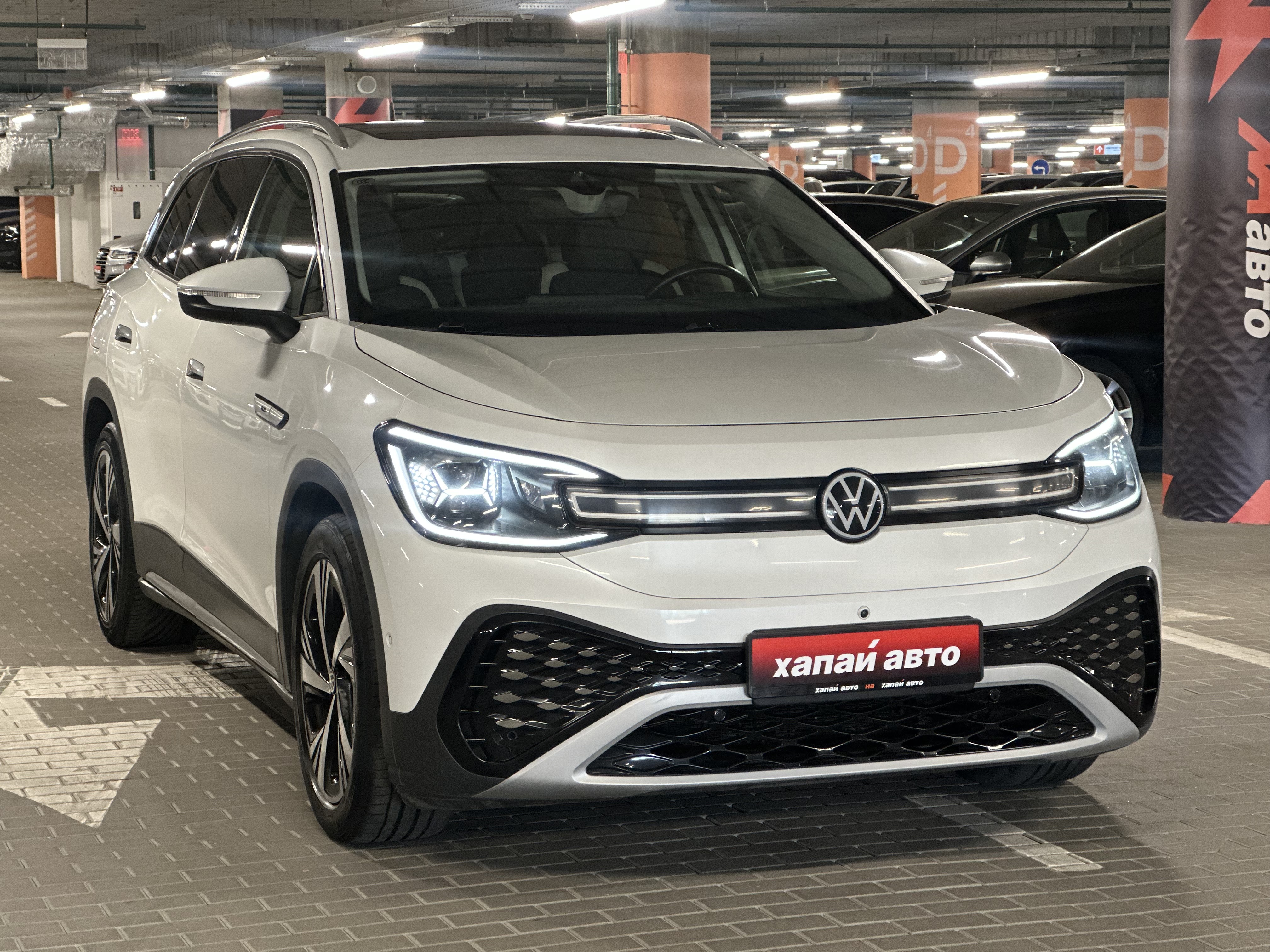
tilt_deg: -4.7
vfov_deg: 19.1
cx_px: 635
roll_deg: +0.9
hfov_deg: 25.3
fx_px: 2825
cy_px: 476
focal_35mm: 77
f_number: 2.8
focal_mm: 9
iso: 320
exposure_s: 1/33
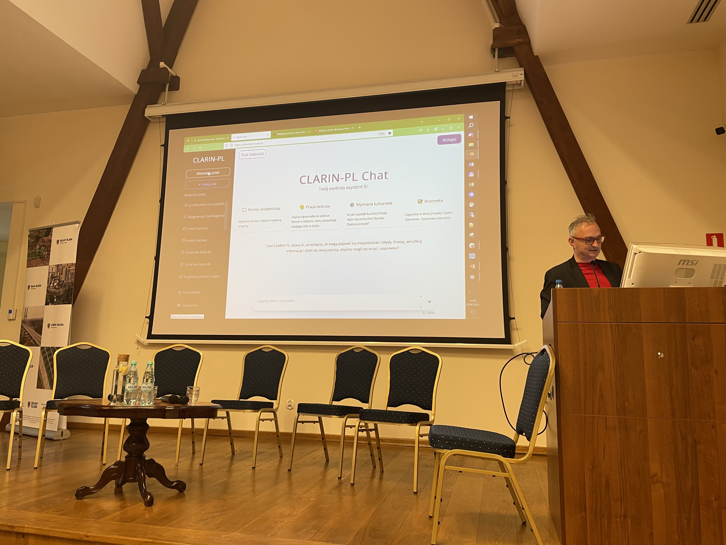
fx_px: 545
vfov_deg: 53.1
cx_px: 363
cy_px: 272
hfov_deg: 67.3
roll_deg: -0.8
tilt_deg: +9.0
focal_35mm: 26
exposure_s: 1/50
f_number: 1.6
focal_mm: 4.2
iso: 80
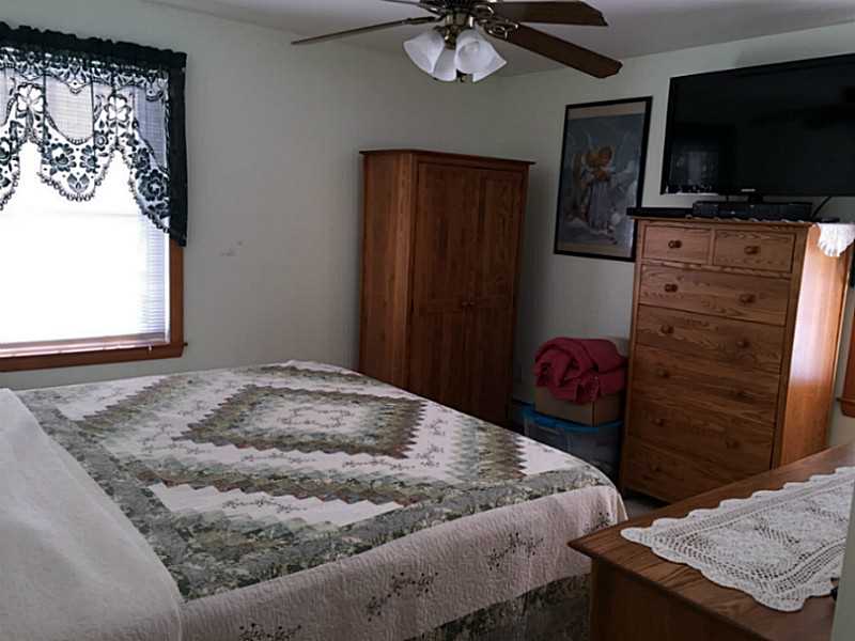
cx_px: 428
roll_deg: -3.7
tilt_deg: -9.2
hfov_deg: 61.7
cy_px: 320
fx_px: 716
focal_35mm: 29
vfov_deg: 48.2
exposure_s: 1/60
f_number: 2.2
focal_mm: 4.15
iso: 32
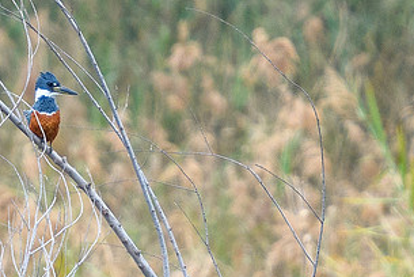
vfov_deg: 0.8
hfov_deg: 1.2
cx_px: 29
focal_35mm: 1657
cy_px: 124
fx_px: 19073
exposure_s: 1/1250
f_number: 2.8
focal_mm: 200
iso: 320
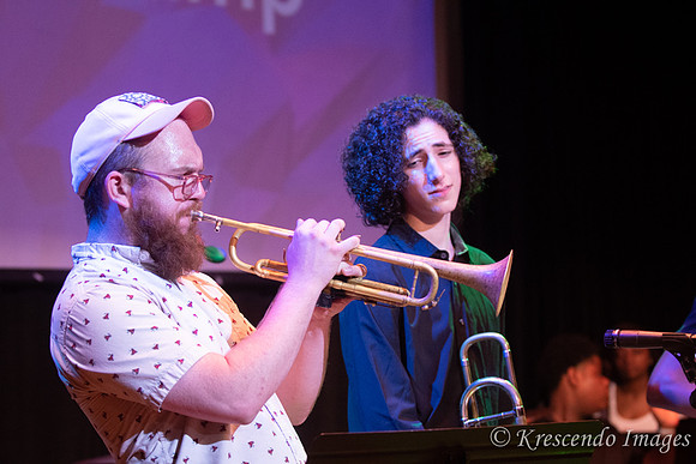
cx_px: 348
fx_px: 2030
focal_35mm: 105
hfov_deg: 19.5
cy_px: 232
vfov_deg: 13.0
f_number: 2.8
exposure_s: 1/200
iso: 3200
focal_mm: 70
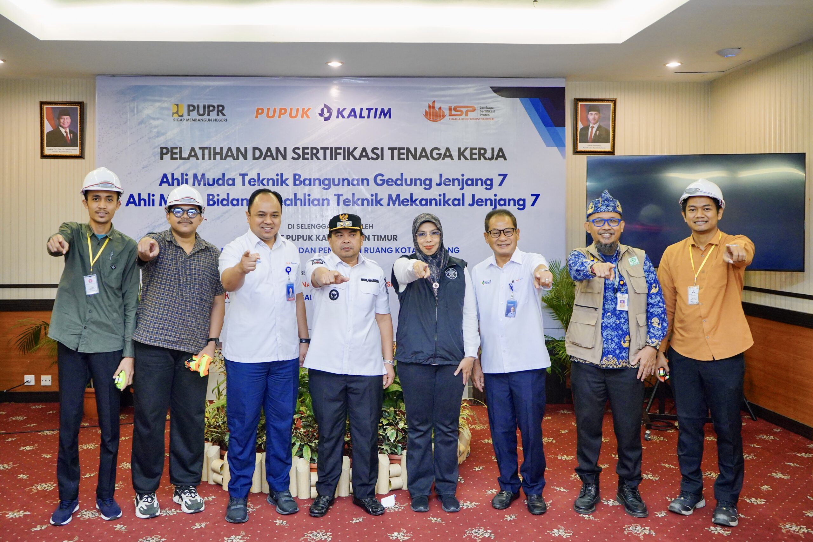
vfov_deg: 42.3
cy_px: 271
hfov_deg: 60.3
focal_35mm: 31
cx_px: 406
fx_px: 700
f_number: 4
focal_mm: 31
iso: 2500
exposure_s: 1/100
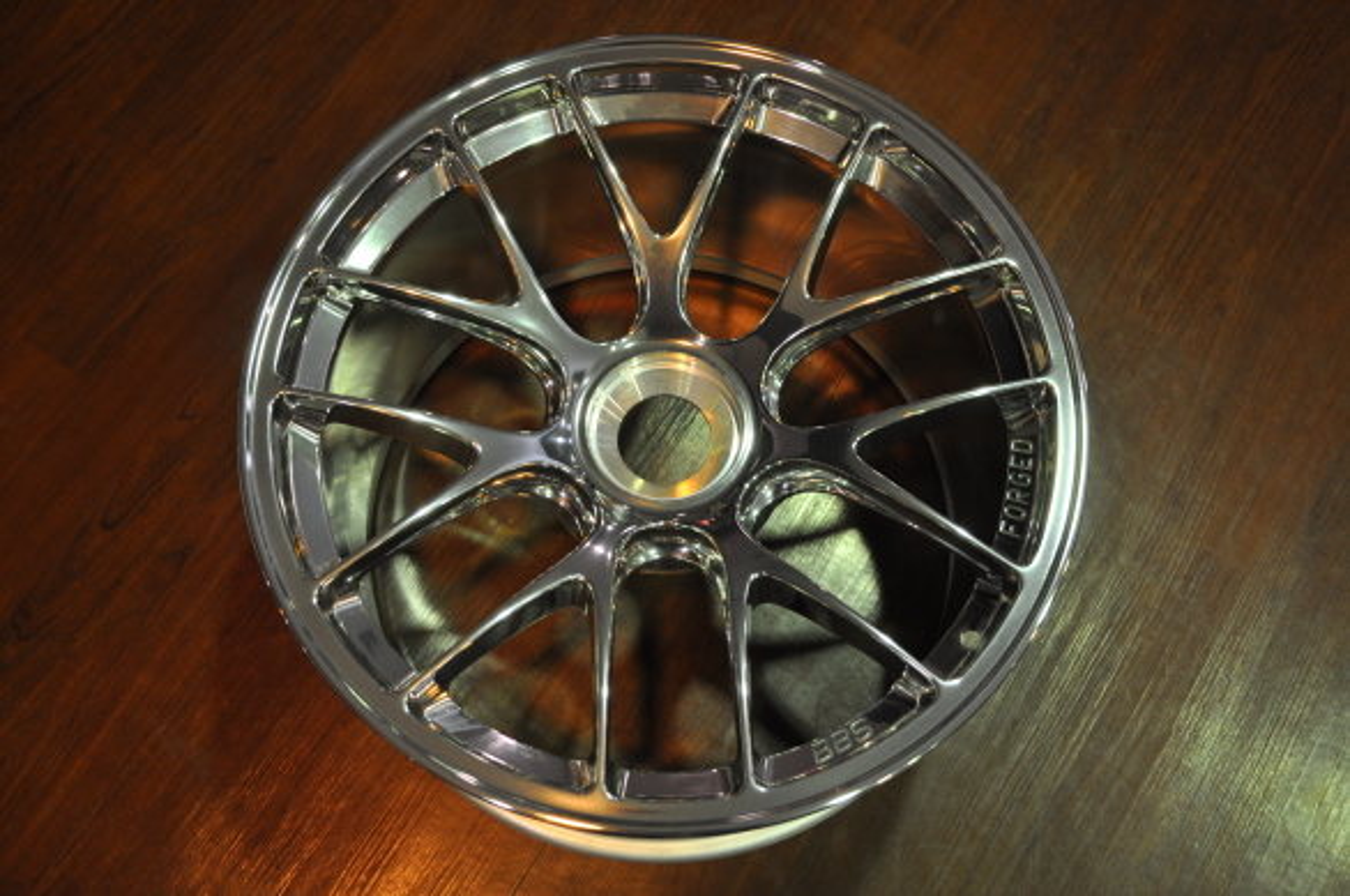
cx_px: 675
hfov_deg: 49.6
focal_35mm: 39
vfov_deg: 34.1
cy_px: 448
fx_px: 1460
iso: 400
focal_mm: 26
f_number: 5
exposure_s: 1/25
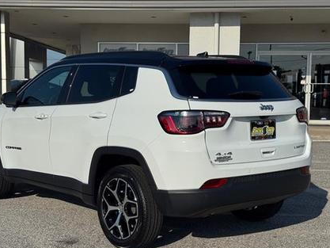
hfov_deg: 33.2
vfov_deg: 25.2
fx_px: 553
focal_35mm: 58
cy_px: 137
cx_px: 151
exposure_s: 1/15385
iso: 80
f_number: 1.78
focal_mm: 6.76
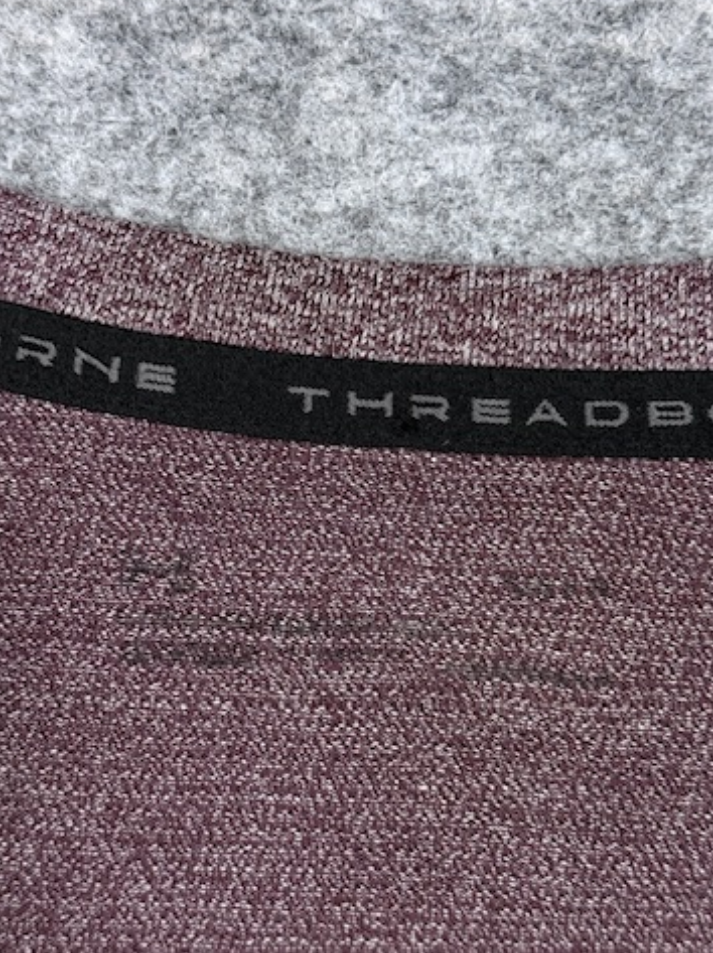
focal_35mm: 65
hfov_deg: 22.6
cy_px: 457
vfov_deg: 29.8
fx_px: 1788
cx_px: 375
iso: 100
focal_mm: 6.76
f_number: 1.78
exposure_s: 1/100
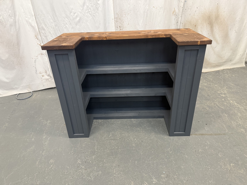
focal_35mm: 24
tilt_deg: -27.8
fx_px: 171
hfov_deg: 71.6
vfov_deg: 56.8
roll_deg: +3.9
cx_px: 124
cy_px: 92
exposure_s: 1/50
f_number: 1.78
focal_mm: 6.76
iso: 250
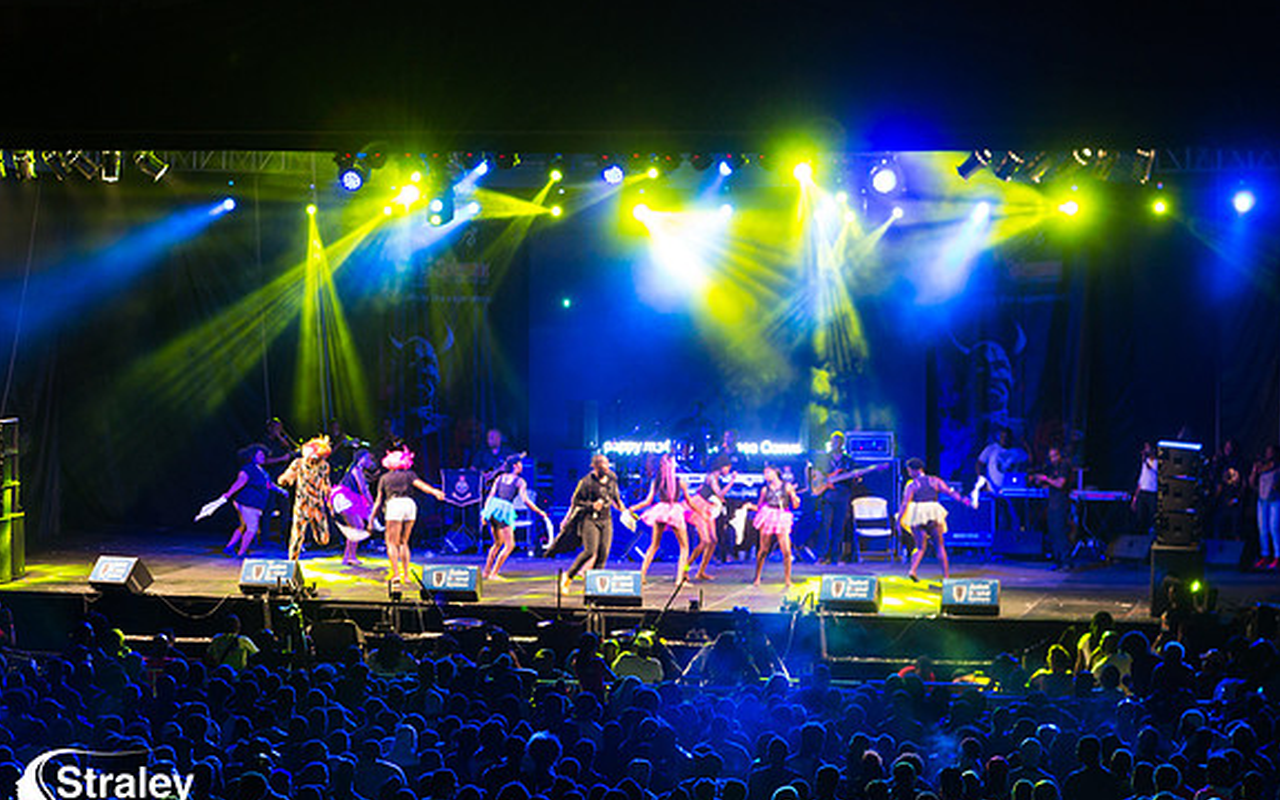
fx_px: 4291
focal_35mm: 123
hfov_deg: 17.0
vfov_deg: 10.7
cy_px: 420
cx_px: 640
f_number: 5.6
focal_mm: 120
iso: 2500
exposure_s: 1/60
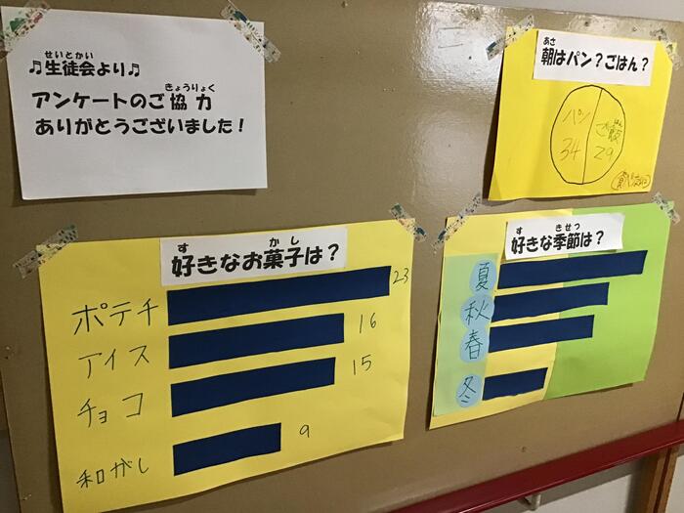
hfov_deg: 58.4
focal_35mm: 31
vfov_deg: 45.4
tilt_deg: -17.4
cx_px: 342
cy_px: 256
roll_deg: -2.6
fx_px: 613
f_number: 2.4
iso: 200
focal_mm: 3.3
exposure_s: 1/15
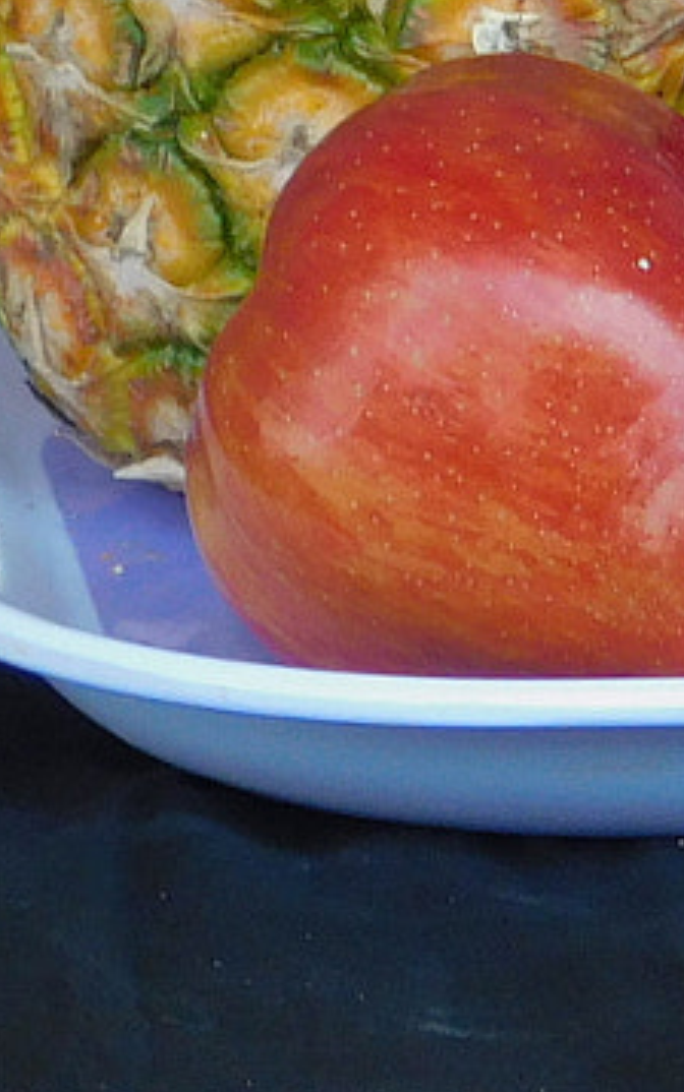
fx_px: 11295
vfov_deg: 5.5
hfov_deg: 3.4
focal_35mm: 379
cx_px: 1301
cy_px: -458
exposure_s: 1/100
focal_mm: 14.2
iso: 200
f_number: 4.4
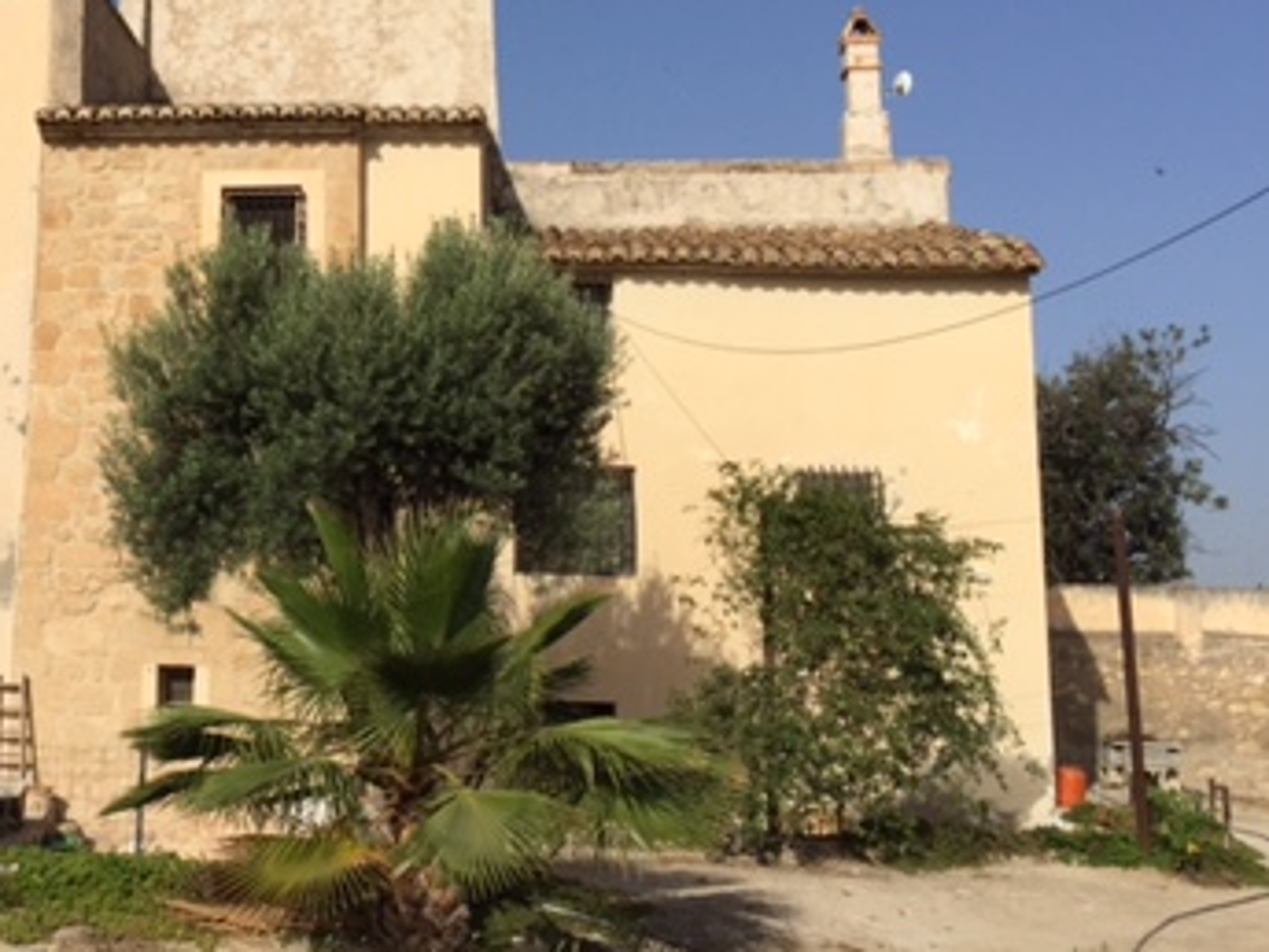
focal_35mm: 54
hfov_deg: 34.1
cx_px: 188
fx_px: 1980
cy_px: 273
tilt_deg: +10.5
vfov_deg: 26.8
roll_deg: -3.0
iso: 32
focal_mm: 4.15
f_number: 2.2
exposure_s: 1/3968
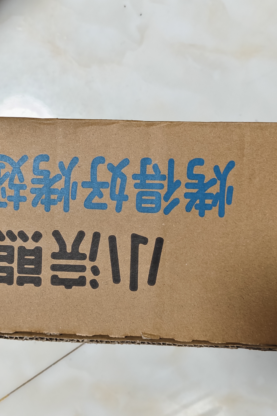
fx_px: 462
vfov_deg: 48.4
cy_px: 217
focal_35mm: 40
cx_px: 78
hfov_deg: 32.9
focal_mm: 5.56
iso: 583
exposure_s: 1/50
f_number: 1.88
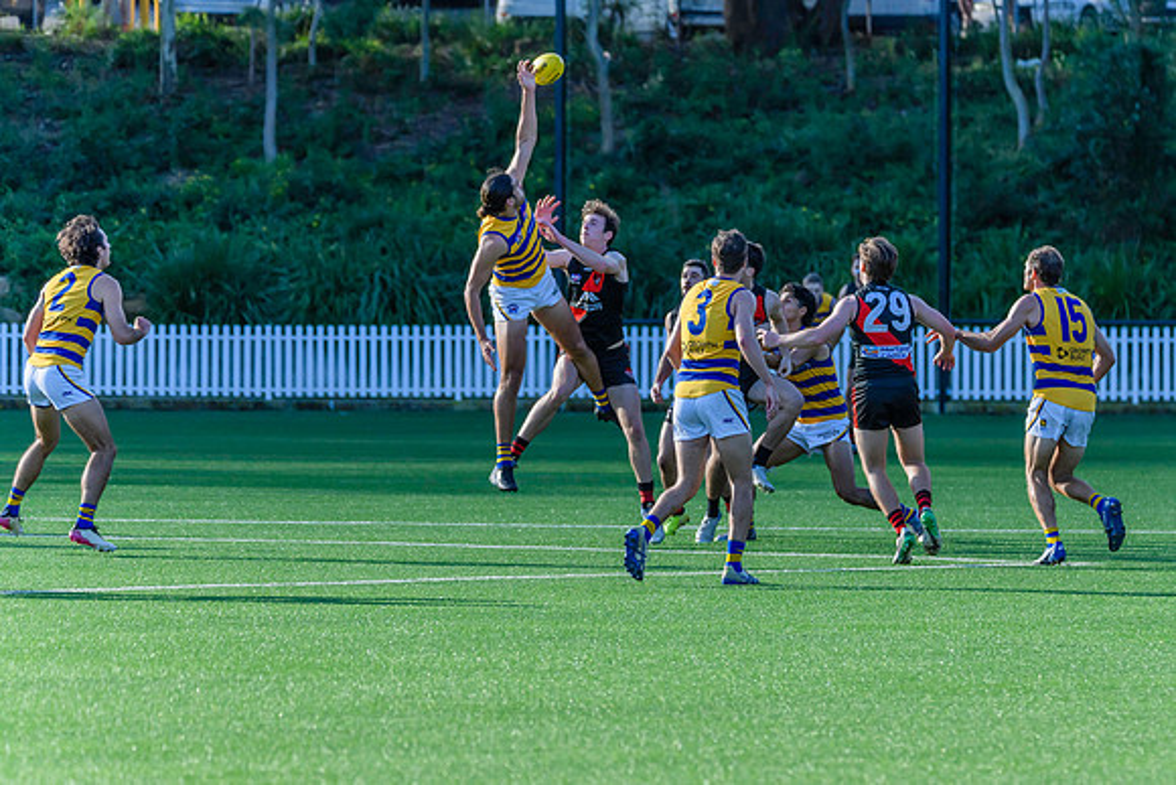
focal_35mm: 306
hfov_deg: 6.7
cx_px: 700
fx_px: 10008
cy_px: 406
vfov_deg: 4.5
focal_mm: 240
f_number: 5.3
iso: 800
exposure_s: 1/2000
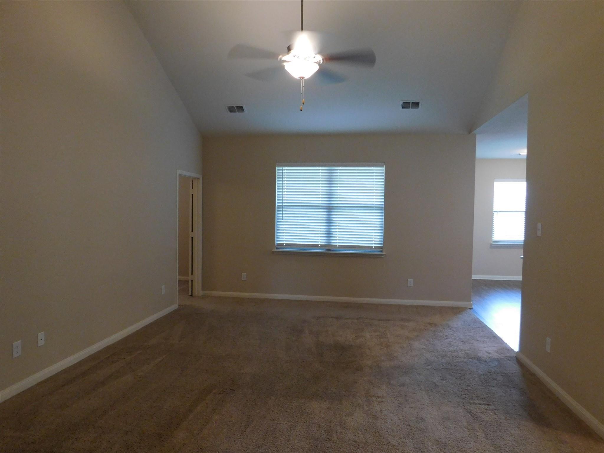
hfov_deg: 73.9
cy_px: 226
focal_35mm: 23
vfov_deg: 58.9
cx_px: 302
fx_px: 401
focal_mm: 4
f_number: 3
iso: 320
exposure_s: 1/30
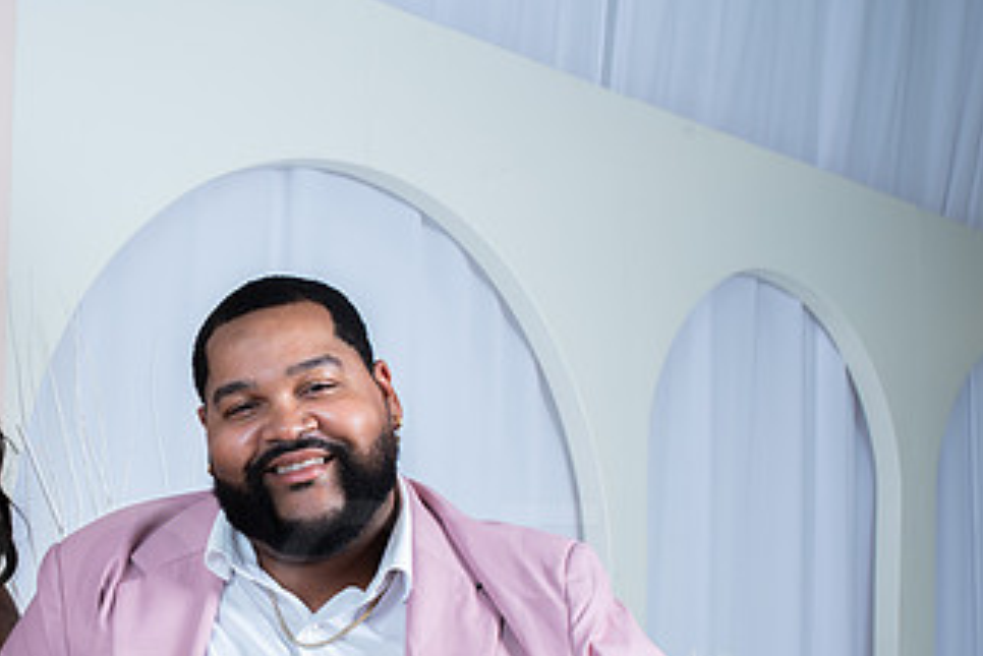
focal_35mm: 63
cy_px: 587
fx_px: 1721
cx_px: 165
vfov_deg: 21.1
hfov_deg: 30.9
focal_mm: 35
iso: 100
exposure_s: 1/200
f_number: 5.6
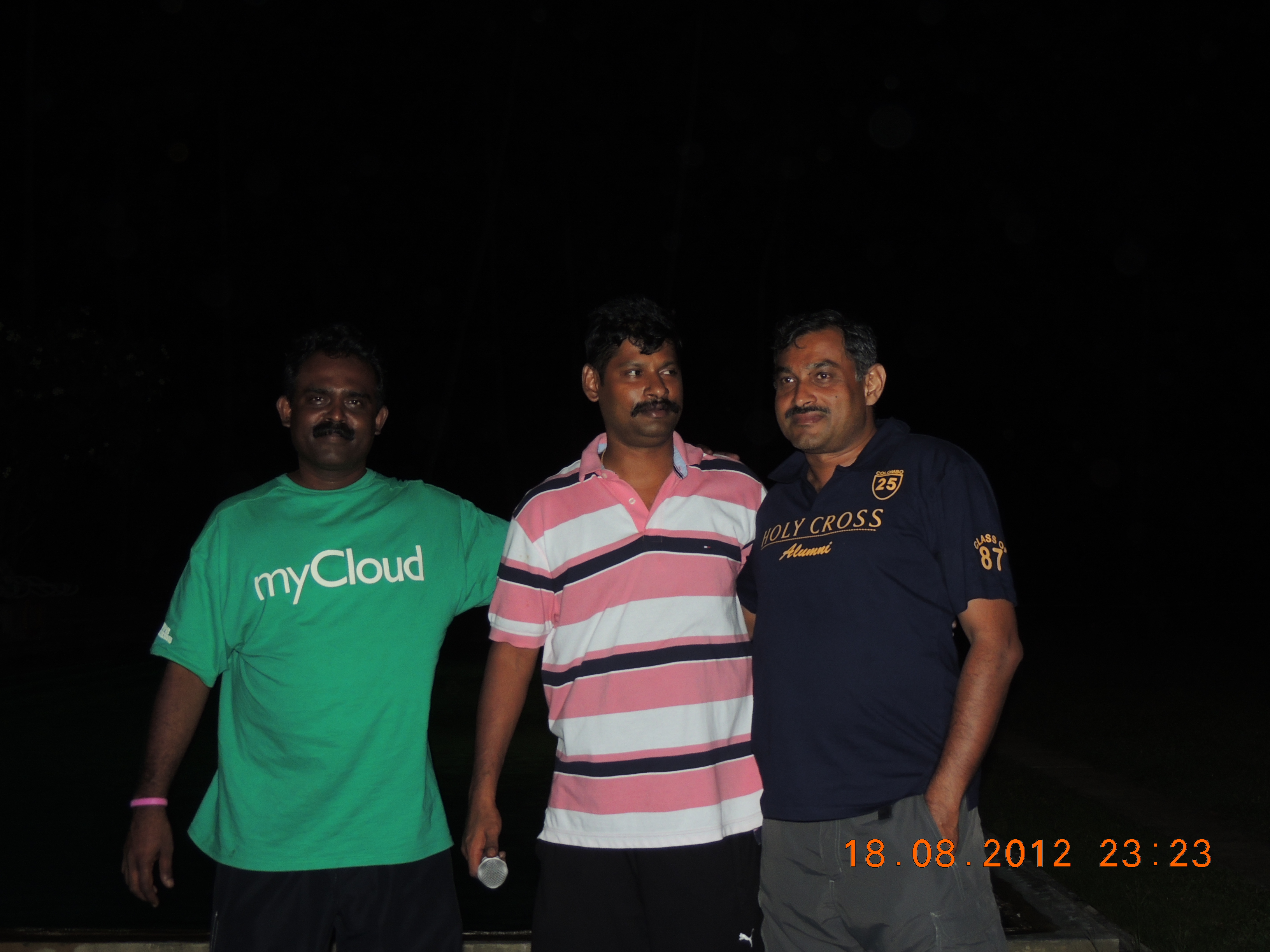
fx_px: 1468
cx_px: 635
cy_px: 476
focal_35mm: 40
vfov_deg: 36.0
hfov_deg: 46.8
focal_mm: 7.1
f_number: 3.3
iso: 200
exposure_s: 1/30
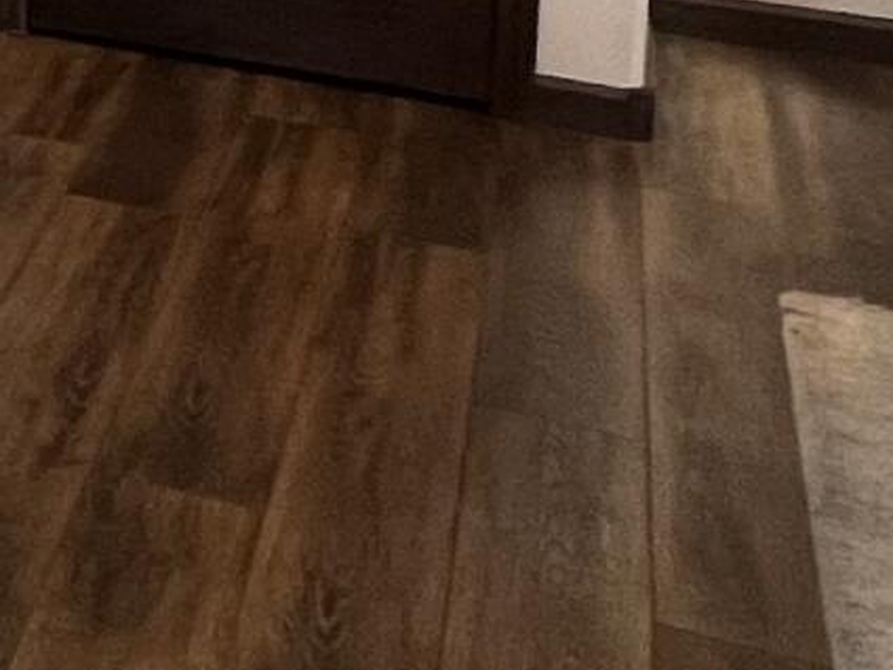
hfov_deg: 15.0
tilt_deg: -6.3
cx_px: -1120
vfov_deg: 14.1
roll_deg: +0.2
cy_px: -552
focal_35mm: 92
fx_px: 2373
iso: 200
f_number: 1.8
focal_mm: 1.57
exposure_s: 1/99
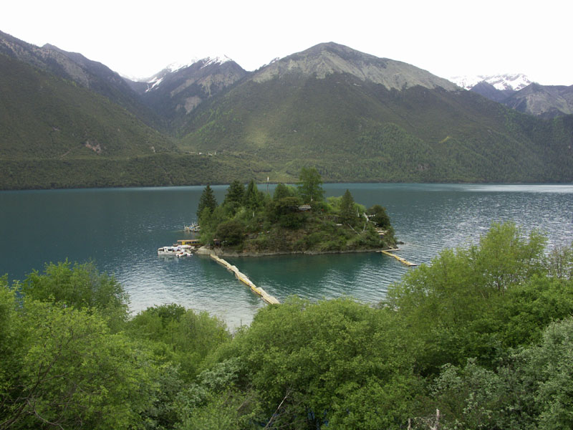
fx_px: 463
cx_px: 286
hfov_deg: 63.4
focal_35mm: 28
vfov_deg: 49.7
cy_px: 215
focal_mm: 7.21
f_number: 5.6
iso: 100
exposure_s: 1/250
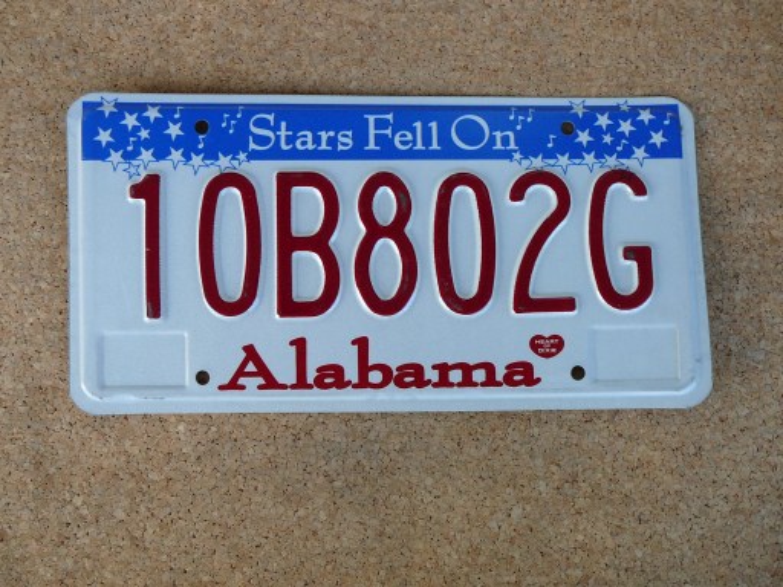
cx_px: 392
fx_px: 882
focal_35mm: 39
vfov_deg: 36.8
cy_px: 294
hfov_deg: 47.9
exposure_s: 1/60
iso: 80
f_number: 3
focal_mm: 5.8
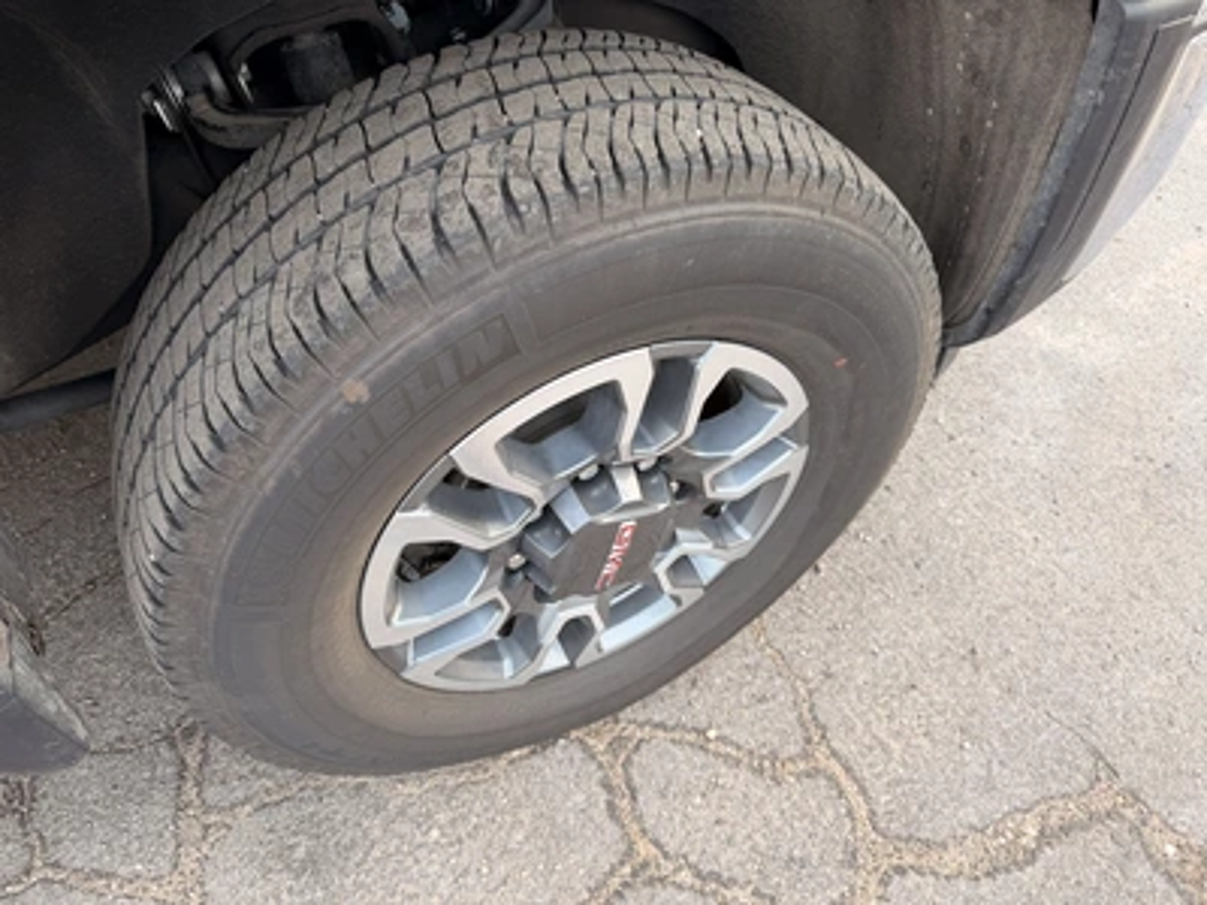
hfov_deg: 71.6
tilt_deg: -48.7
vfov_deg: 56.8
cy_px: 452
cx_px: 604
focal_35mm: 24
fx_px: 837
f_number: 1.78
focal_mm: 6.76
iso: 80
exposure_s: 1/121
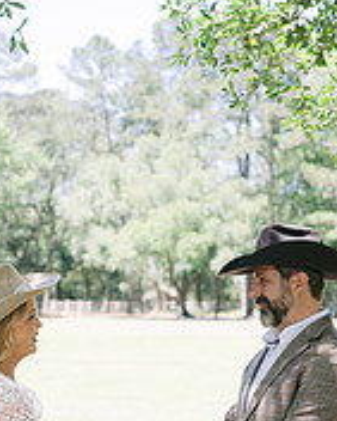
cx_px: 170
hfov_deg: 12.9
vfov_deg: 15.6
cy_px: 450
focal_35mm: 120
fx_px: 1495
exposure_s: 1/640
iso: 400
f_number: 3.5
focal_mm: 50
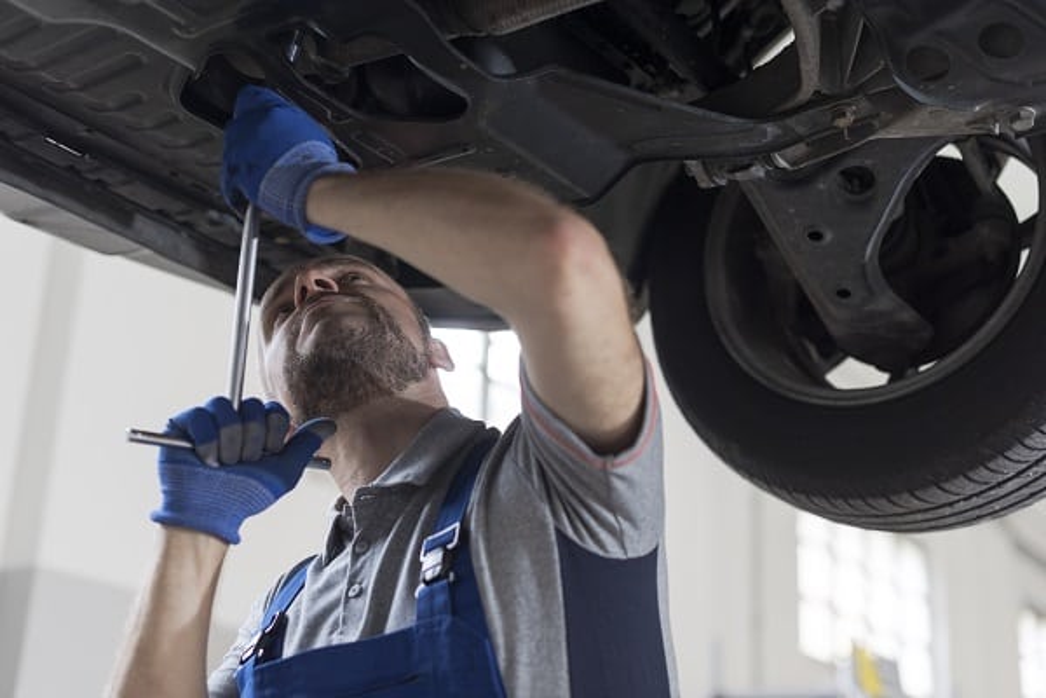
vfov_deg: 27.0
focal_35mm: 50
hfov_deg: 39.6
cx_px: 523
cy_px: 349
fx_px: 1453
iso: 250
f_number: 2.5
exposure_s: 1/100
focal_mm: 50
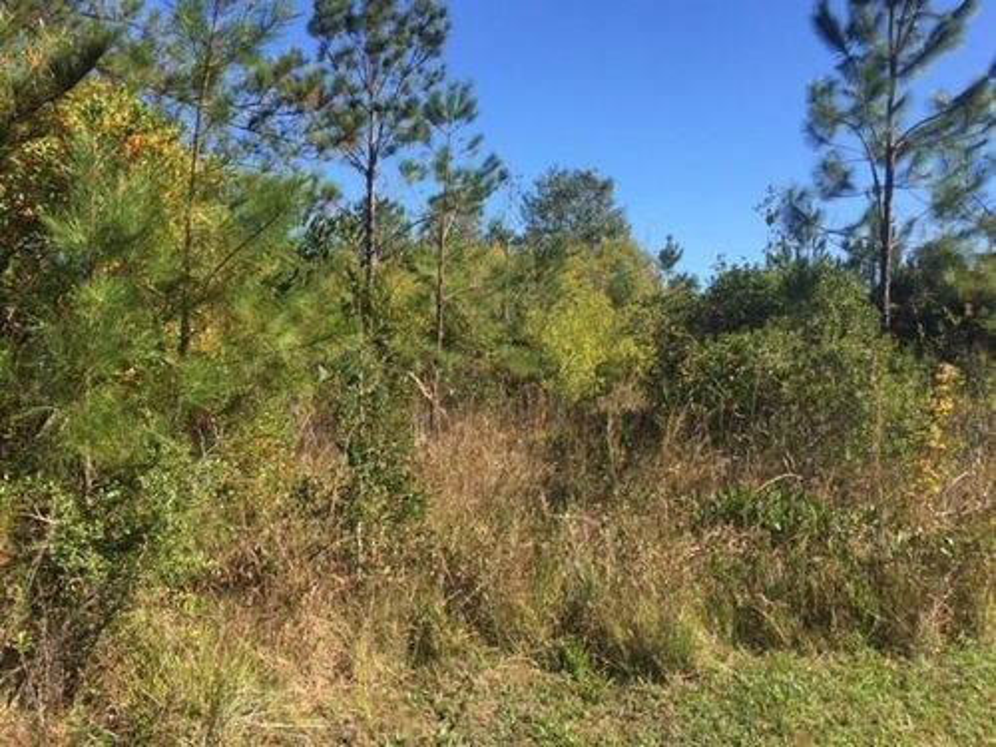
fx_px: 834
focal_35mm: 29
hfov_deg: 61.7
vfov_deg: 48.2
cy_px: 374
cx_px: 498
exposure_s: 1/1199
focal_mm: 4.15
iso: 32
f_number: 2.2
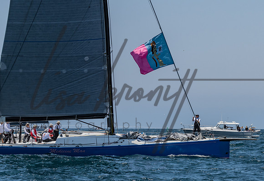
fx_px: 1753
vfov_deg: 5.9
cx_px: 263
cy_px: 66
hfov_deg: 8.6
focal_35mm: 237
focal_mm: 120
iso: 320
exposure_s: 1/800
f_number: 8
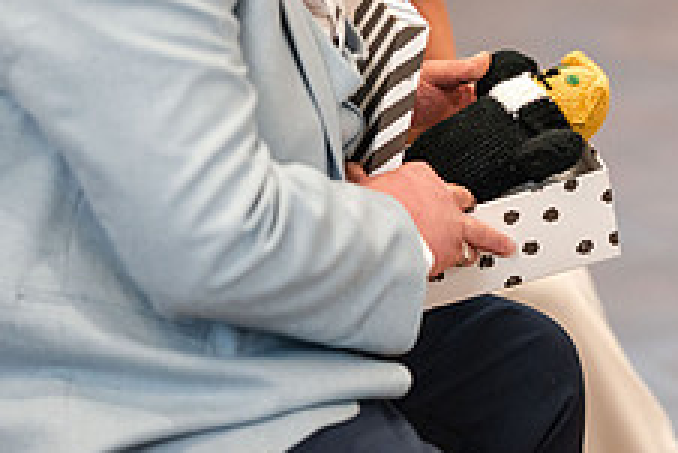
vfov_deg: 6.3
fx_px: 4108
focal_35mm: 218
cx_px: 510
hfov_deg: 9.4
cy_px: 88
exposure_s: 1/500
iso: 2500
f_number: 1.4
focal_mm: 85
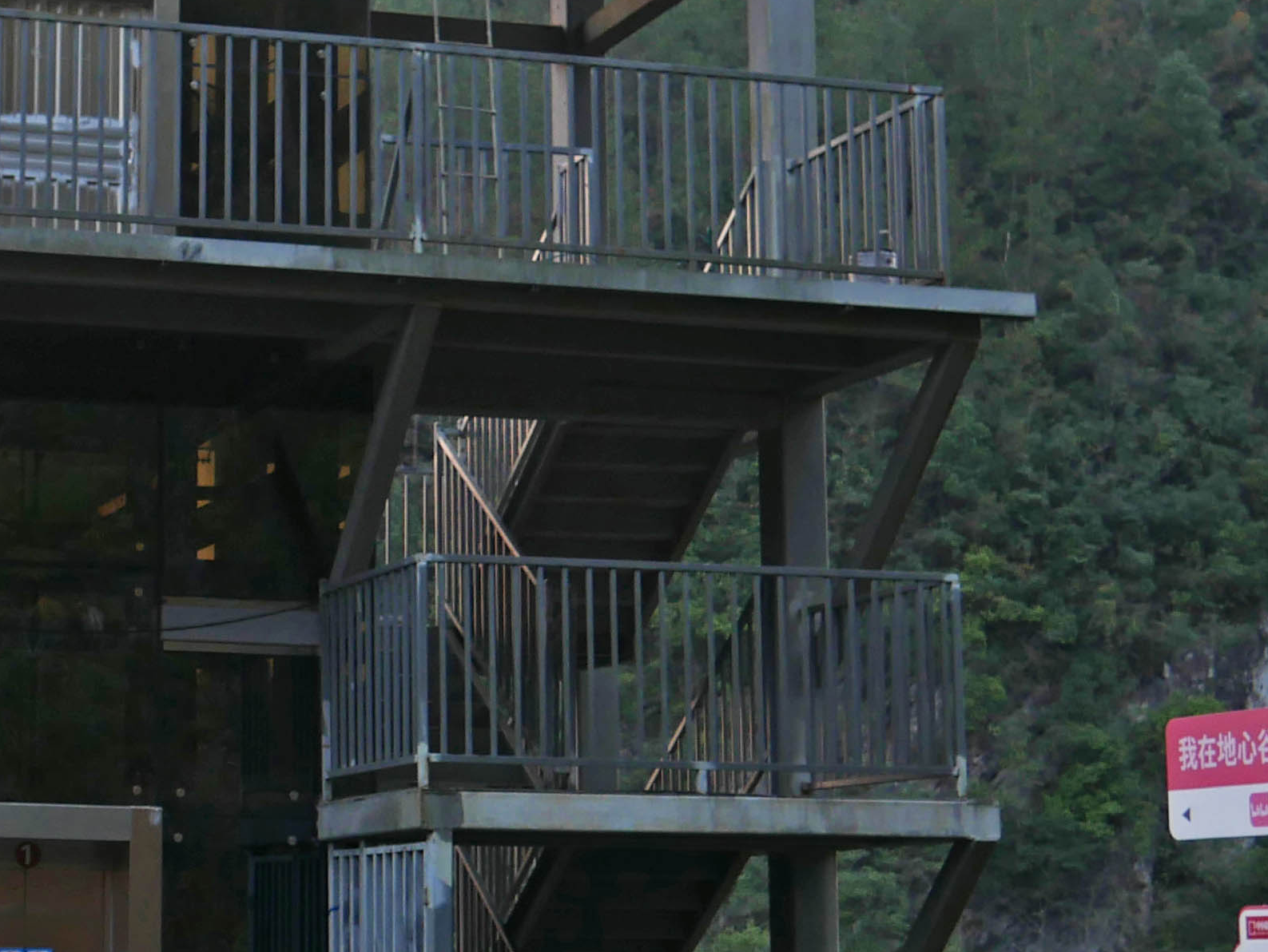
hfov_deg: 23.1
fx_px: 2969
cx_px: -22
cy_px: 503
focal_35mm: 81
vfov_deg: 18.2
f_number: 3.5
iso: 200
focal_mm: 14
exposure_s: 1/100
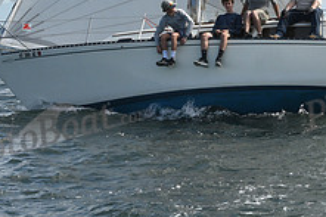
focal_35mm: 184
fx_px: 1665
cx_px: 230
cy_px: 36
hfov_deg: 11.2
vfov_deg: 7.4
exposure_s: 1/1000
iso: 320
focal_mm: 70
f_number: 10
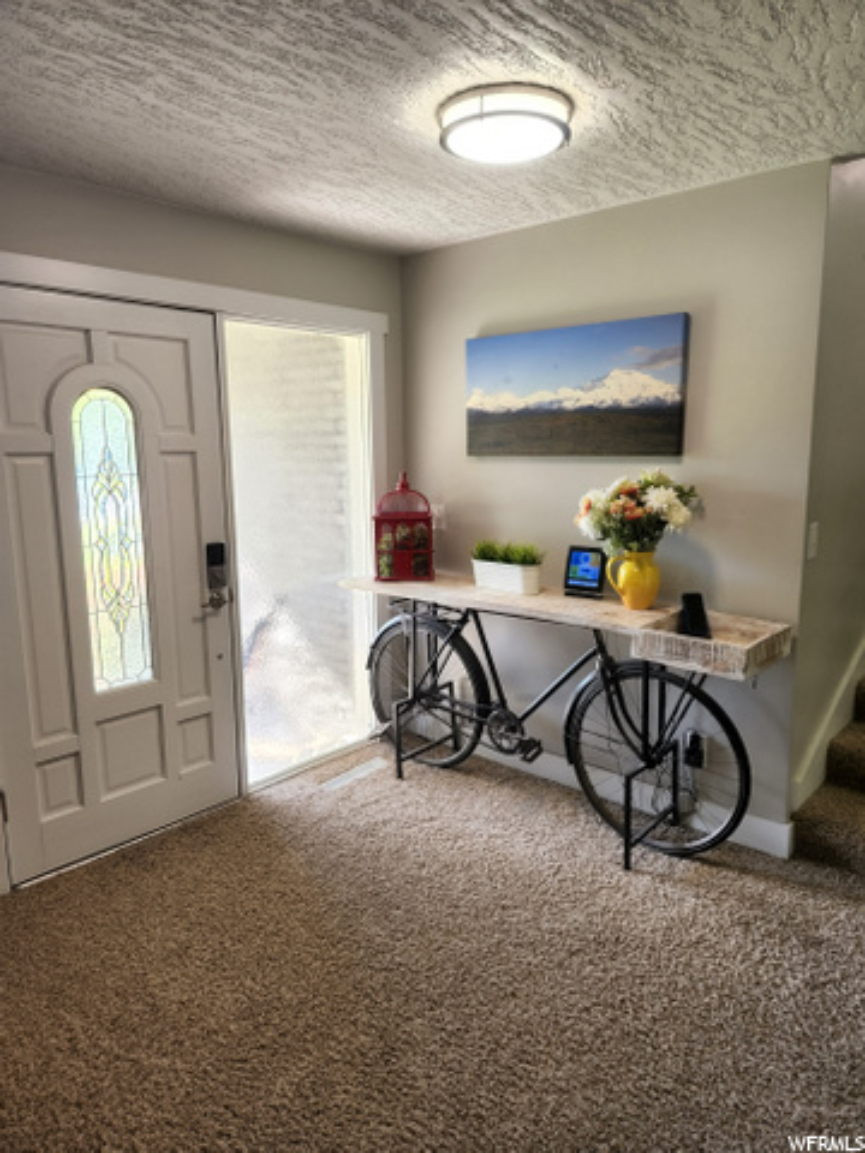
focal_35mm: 23
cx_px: 432
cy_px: 576
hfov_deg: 58.9
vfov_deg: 73.9
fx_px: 766
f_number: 1.8
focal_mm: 5.4
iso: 100
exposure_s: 1/120
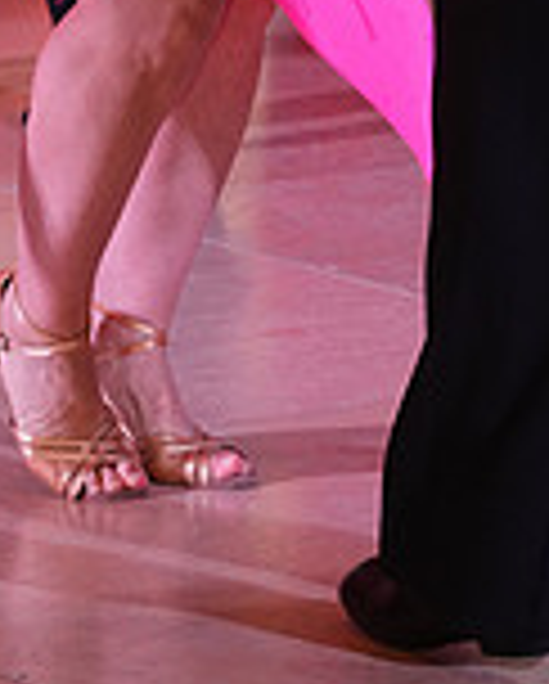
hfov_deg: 5.3
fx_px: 5878
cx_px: 344
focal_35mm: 290
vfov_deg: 6.6
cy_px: -274
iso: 2000
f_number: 5.6
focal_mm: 81
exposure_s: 1/250
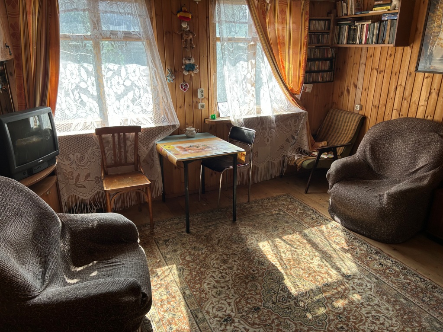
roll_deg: +0.4
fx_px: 333
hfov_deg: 67.3
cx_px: 222
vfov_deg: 53.1
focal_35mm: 26
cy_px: 166
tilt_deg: -21.0
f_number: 1.5
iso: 40
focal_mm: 5.7
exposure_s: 1/254
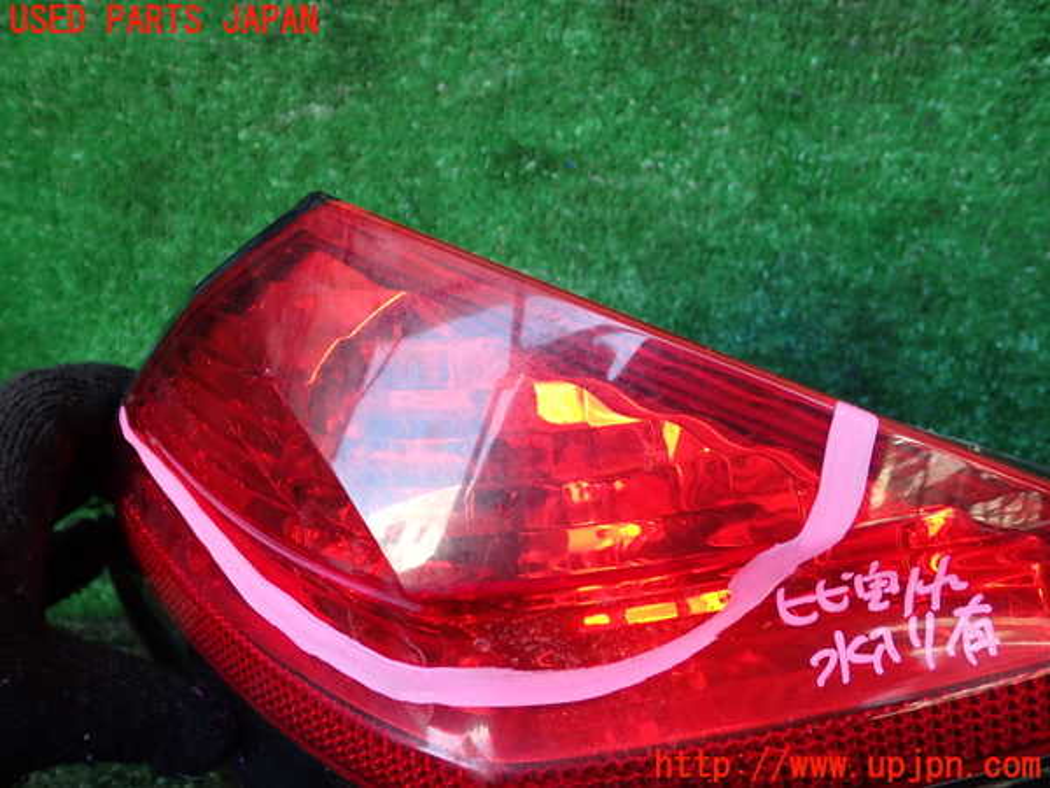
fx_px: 910
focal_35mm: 30
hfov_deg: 60.0
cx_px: 525
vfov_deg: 46.8
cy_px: 394
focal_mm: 5.4
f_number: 2.3
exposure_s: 1/60
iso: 200
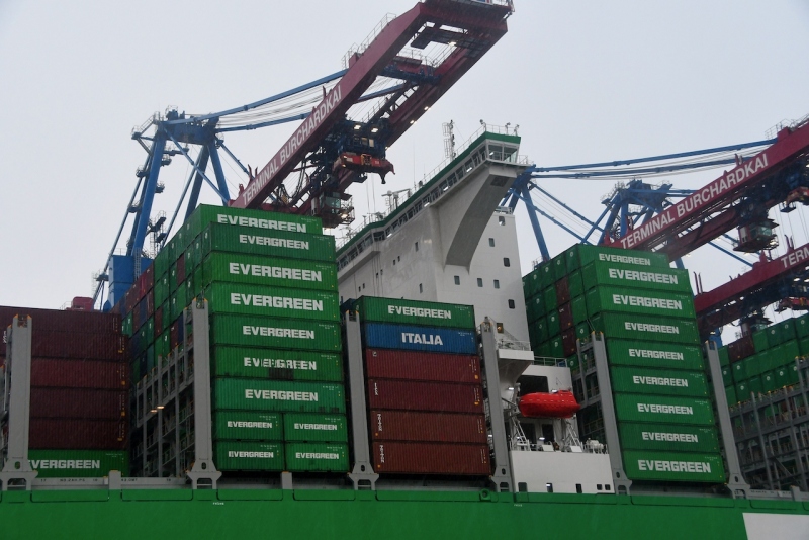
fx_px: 1169
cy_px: 270
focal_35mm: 52
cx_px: 404
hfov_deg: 38.2
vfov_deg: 26.0
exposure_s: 1/200
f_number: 7.1
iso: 800
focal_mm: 35
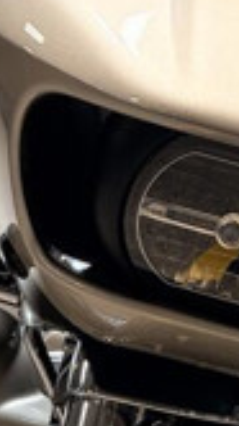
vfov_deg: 11.6
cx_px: 140
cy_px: 482
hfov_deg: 6.6
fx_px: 2057
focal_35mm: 182
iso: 40
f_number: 1.6
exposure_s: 1/134
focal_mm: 5.96
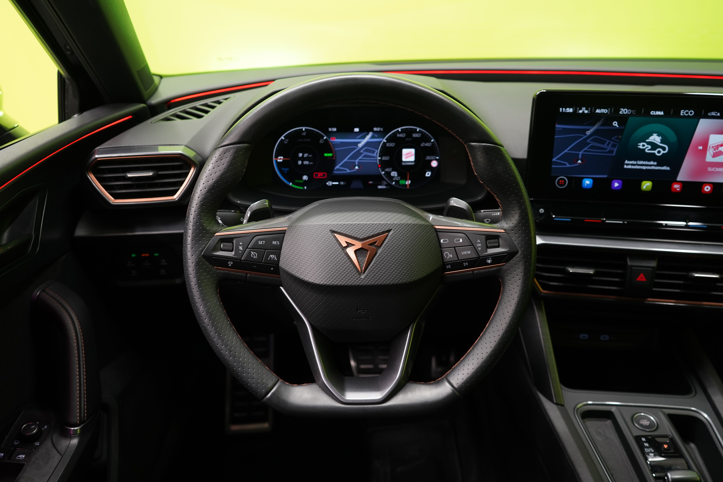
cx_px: 362
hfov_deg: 61.9
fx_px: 602
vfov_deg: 43.6
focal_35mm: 30
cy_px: 241
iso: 1250
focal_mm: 30
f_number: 5
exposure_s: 1/25
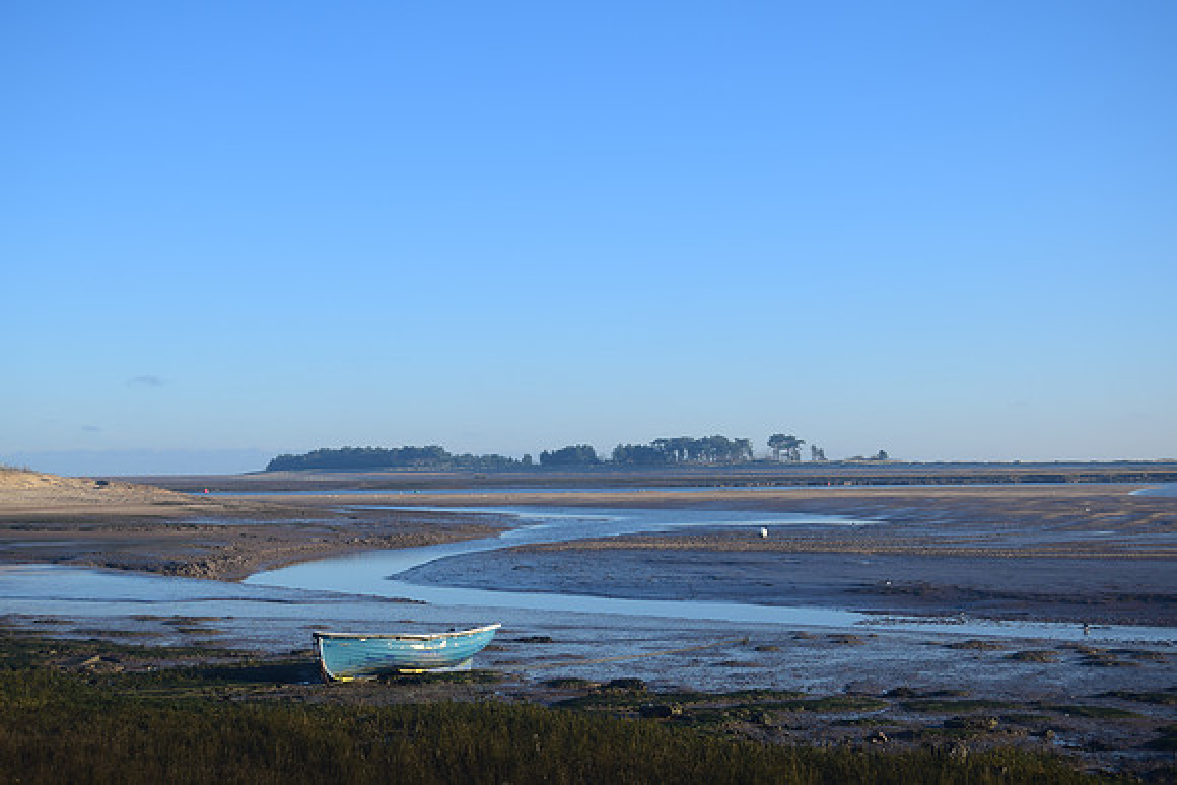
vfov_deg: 25.8
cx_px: 588
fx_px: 1717
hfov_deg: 37.8
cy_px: 392
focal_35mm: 52
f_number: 7.1
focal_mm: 35
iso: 100
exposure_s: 1/400
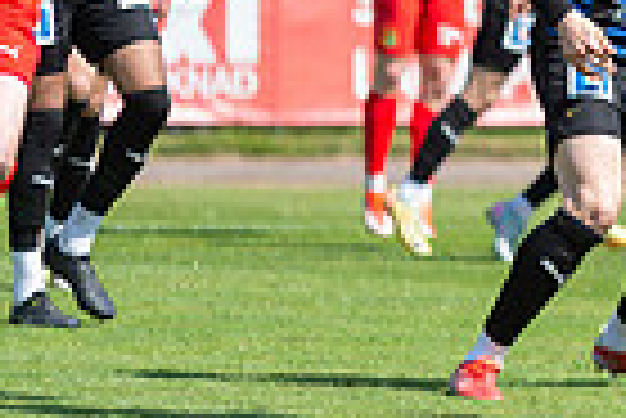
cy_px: -130
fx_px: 12846
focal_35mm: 738
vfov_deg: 1.9
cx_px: 788
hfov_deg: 2.8
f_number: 3.2
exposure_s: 1/1600
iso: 180
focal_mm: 175
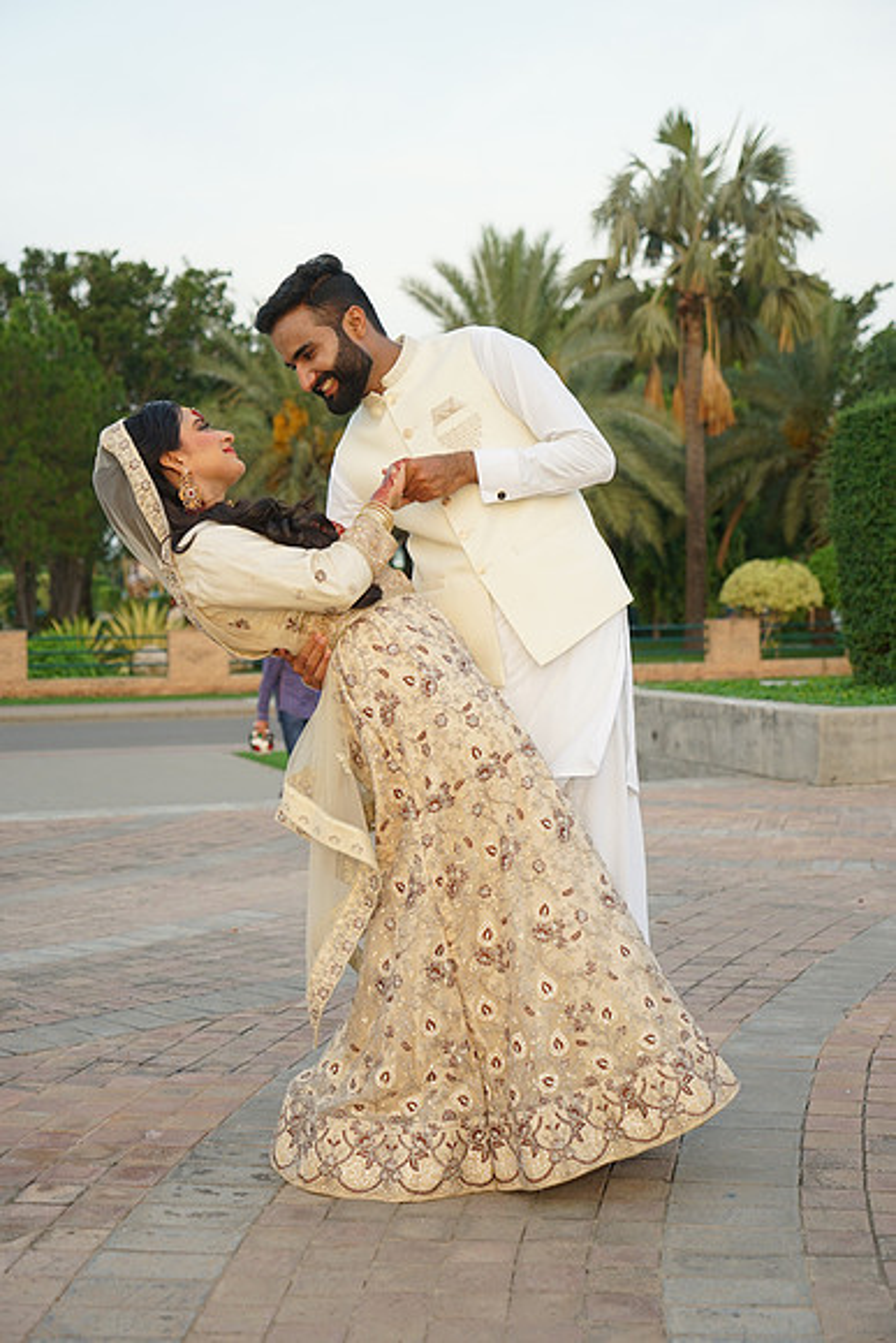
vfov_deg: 40.3
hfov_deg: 27.5
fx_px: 1828
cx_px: 448
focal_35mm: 49
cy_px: 672
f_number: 4
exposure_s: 1/200
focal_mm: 49
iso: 400
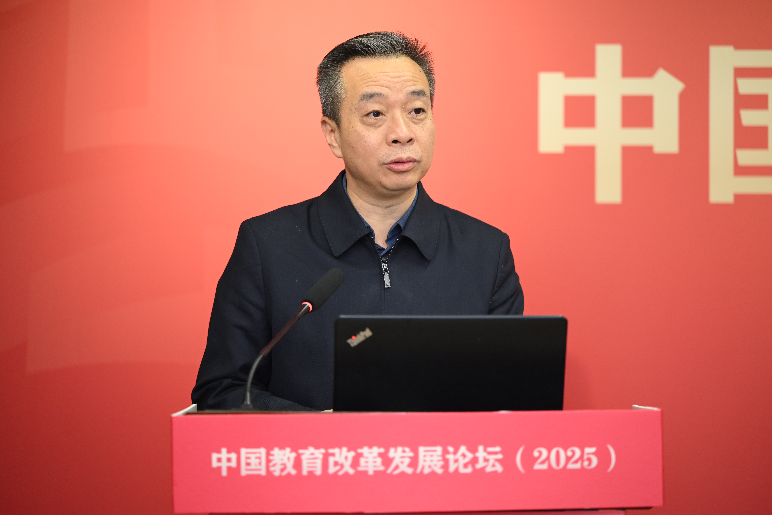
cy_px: 258
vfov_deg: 10.2
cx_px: 386
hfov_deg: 15.2
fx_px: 2895
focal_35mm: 135
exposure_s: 1/100
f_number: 2.8
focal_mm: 135
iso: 1250
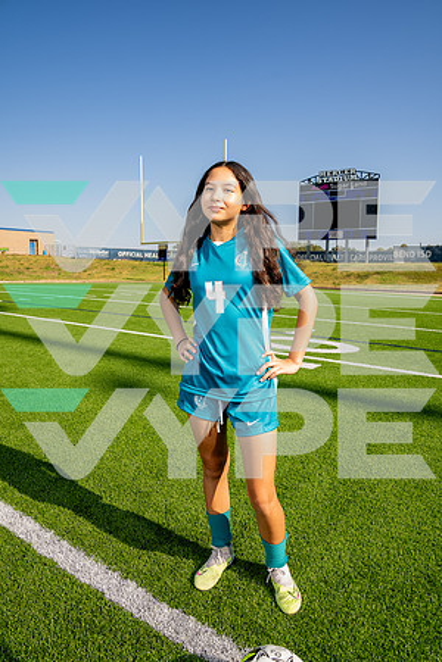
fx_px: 442
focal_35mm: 24
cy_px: 331
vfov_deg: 73.7
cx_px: 221
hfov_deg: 53.1
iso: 50
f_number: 7.1
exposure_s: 1/125
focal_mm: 24
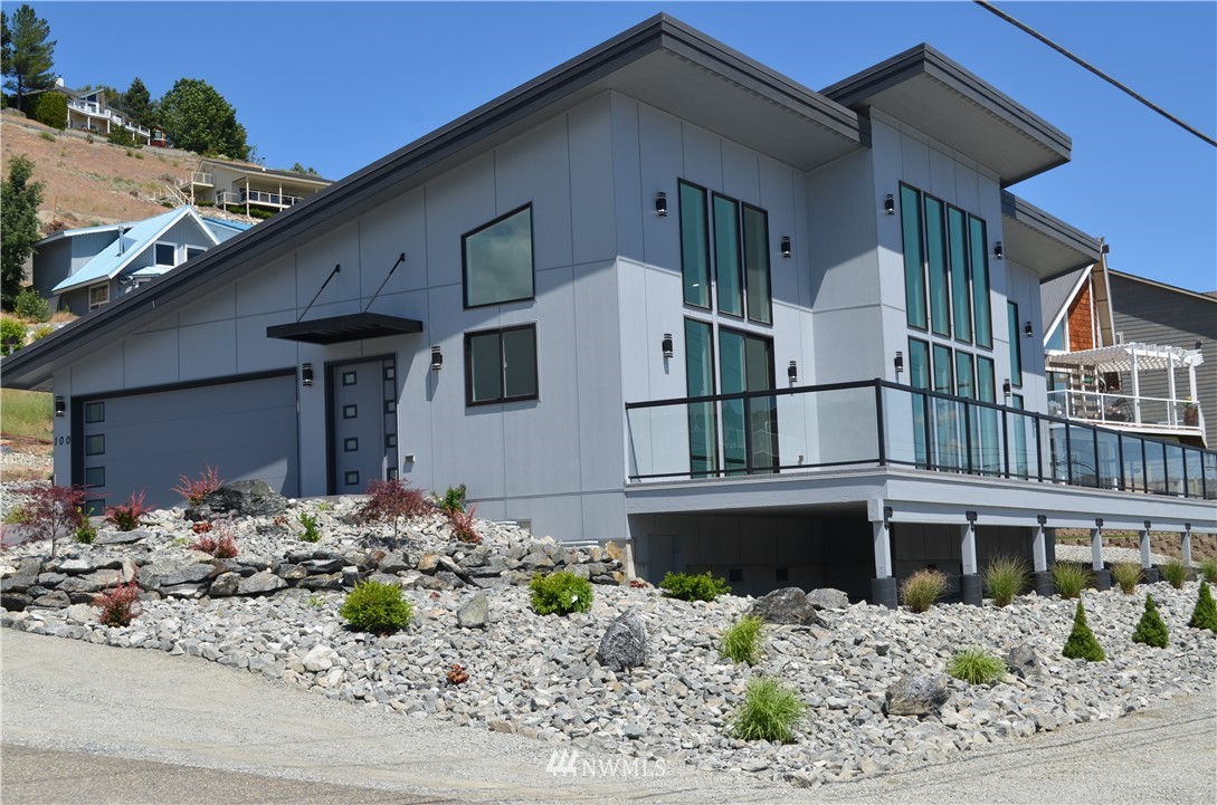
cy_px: 402
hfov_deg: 39.0
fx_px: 1720
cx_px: 608
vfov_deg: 26.4
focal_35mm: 51
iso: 100
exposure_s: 1/250
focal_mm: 34
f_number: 8
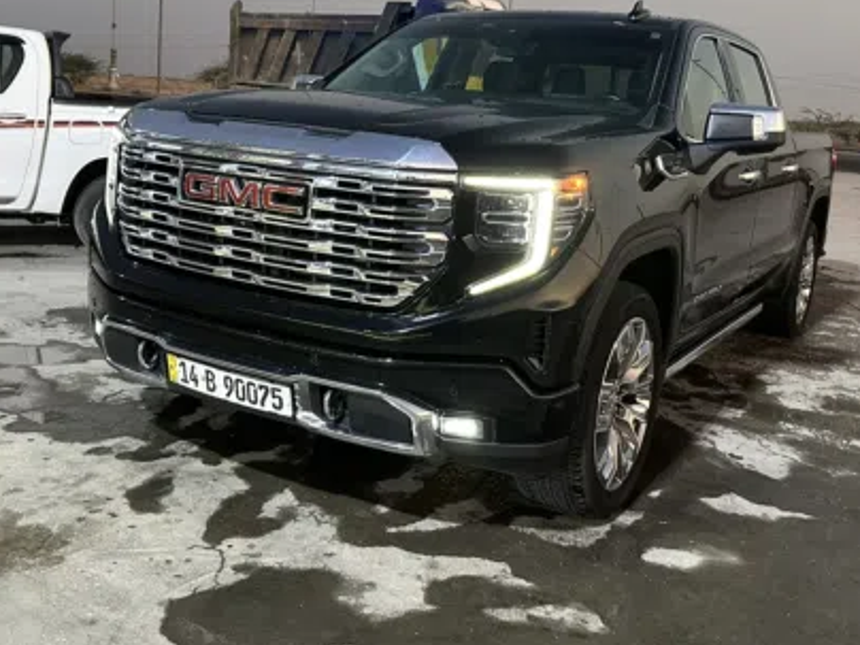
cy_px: 226
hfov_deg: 49.0
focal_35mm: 38
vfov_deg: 37.4
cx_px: 415
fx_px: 944
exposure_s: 1/38
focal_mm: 6.86
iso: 640
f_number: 1.78
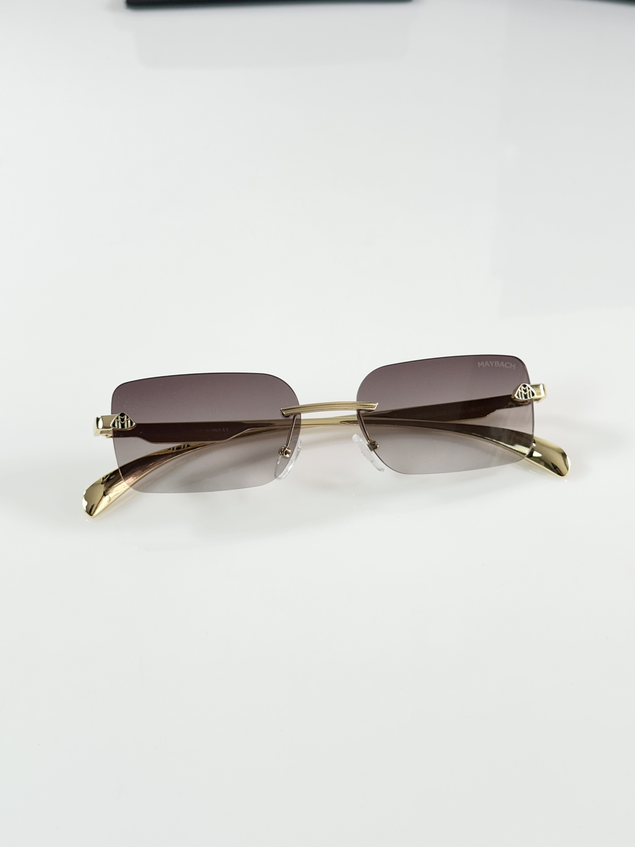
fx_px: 1174
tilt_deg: -44.5
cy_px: 424
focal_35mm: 48
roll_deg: +1.7
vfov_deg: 39.7
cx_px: 318
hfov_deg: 30.3
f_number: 1.78
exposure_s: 1/102
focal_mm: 6.86
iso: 40
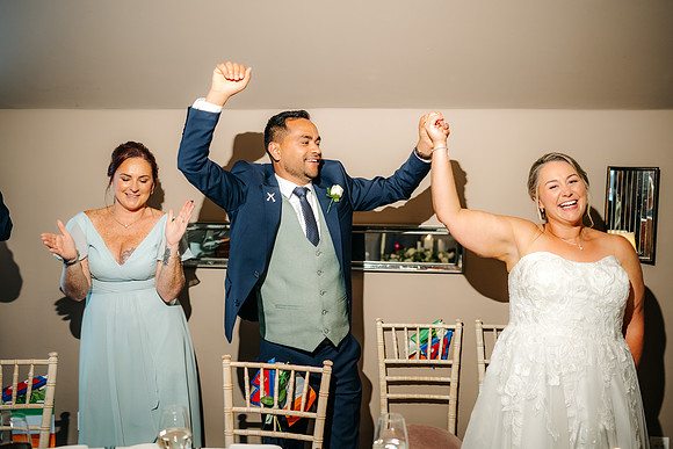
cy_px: 224
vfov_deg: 36.2
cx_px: 336
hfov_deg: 52.3
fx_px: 686
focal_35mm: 37
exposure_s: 1/200
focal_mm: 35
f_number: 1.8
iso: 640
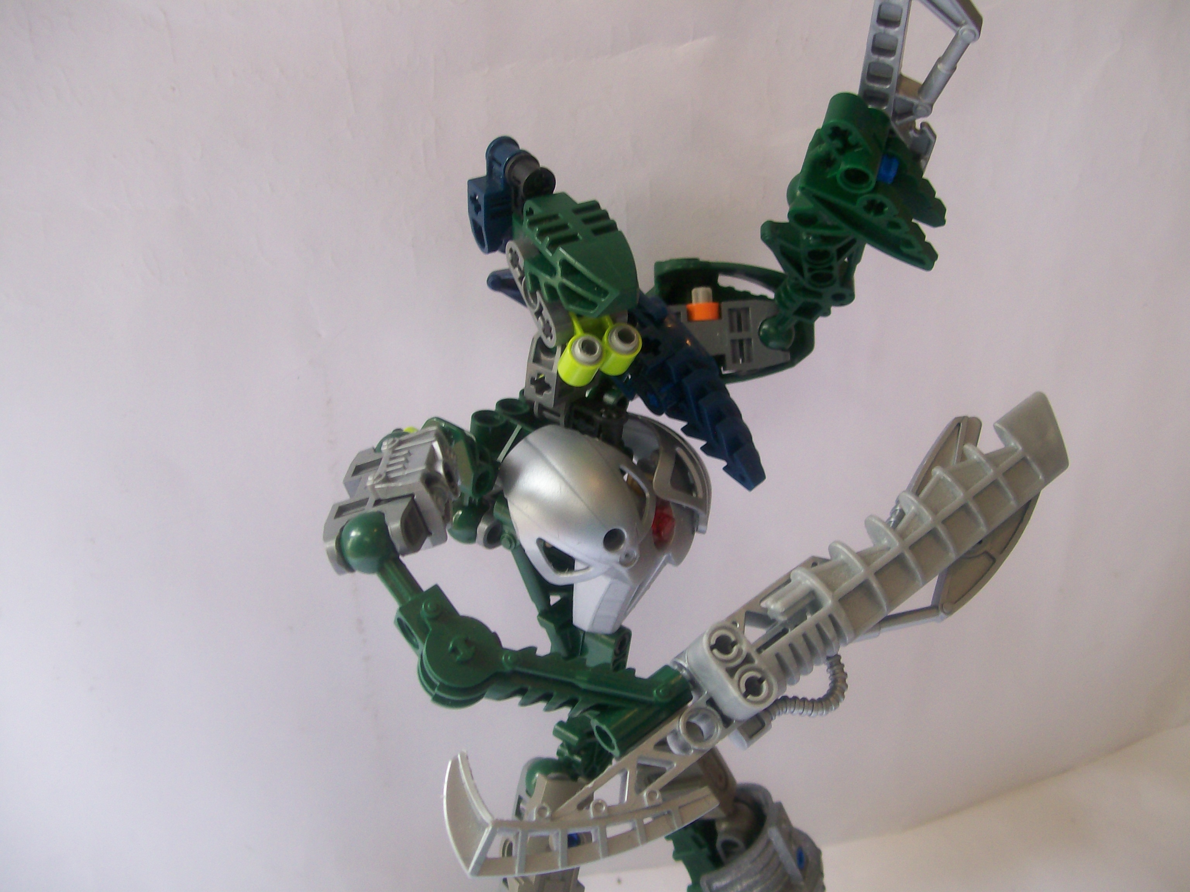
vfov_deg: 39.7
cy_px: 446
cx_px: 595
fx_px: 1238
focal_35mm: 36
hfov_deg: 51.4
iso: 80
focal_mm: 6
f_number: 2.7
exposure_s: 1/36.9
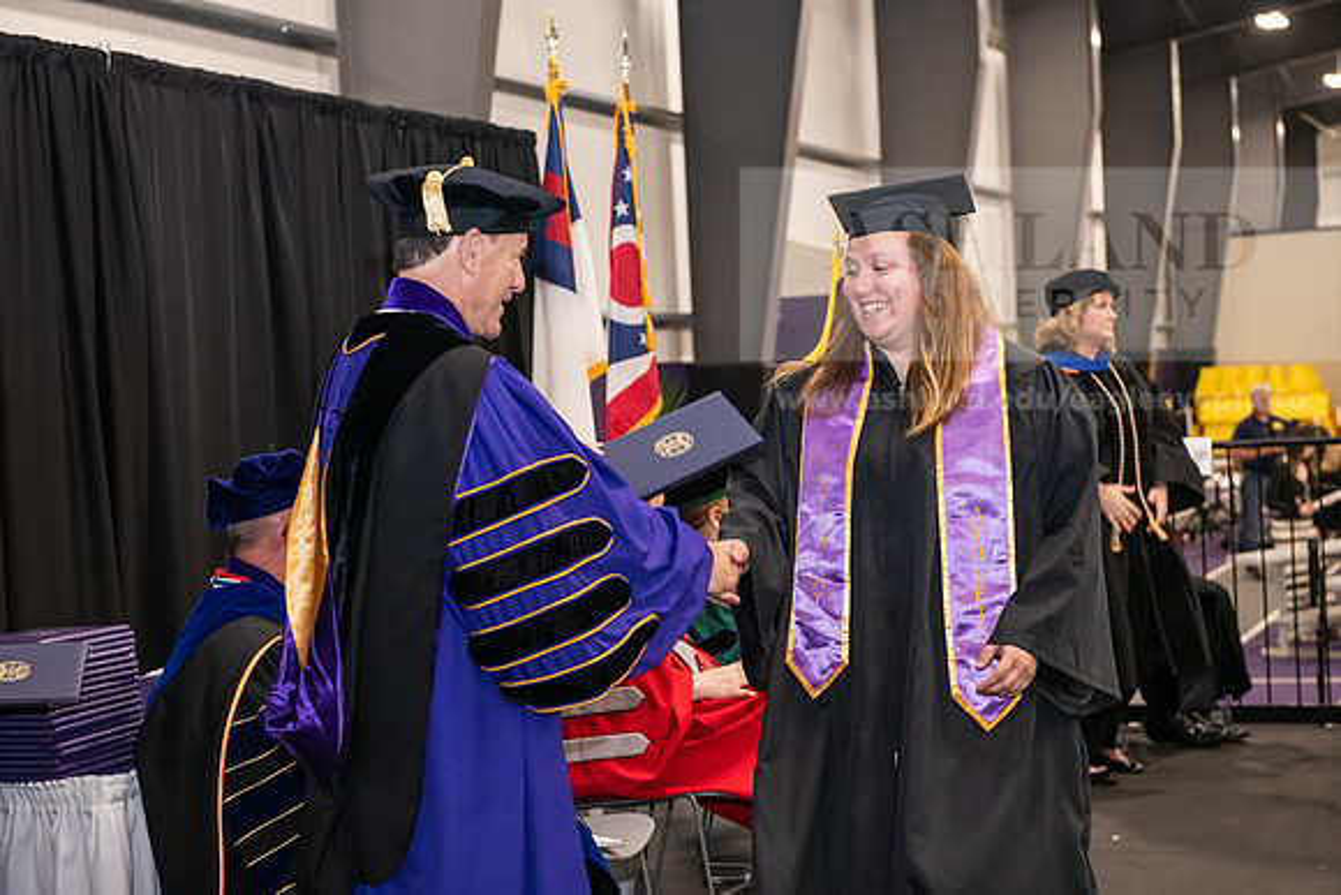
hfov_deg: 28.8
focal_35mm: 70
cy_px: 448
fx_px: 2608
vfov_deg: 19.5
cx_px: 670
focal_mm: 70
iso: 2500
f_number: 5
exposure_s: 1/125
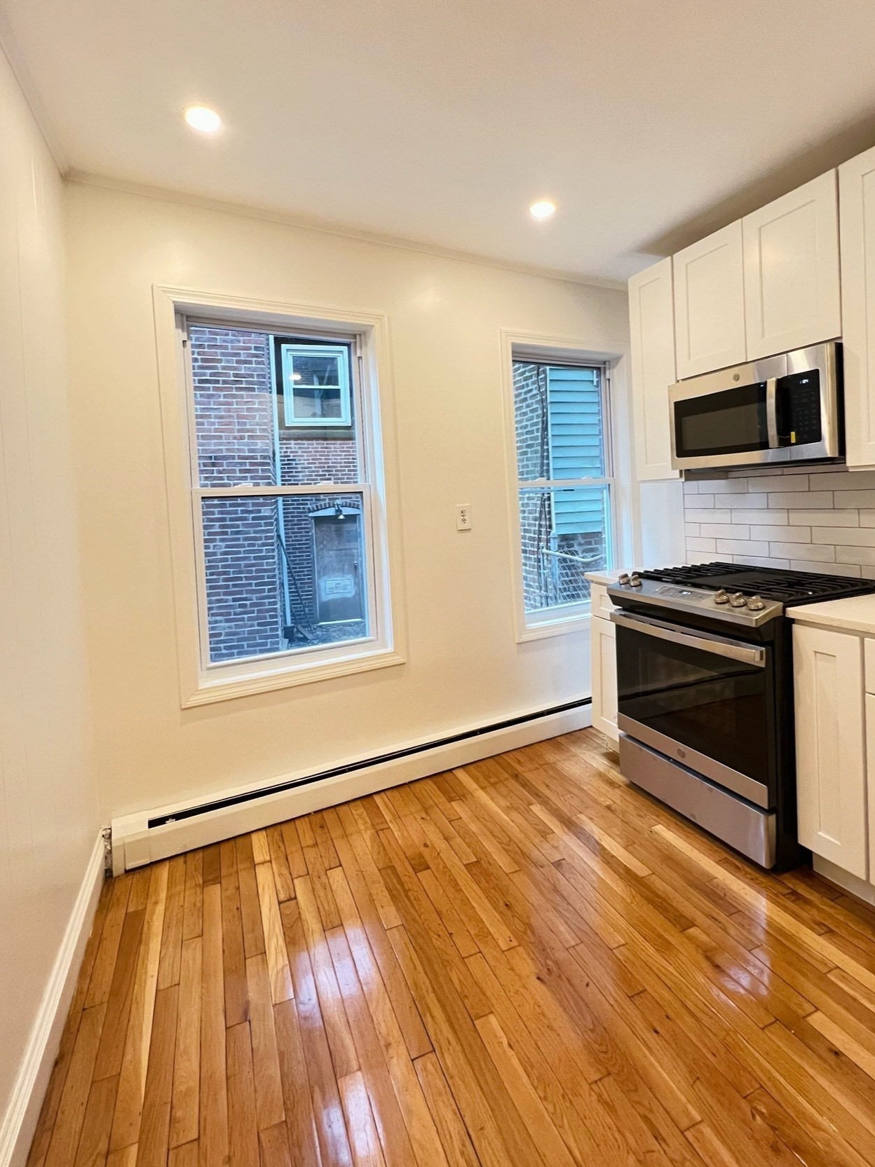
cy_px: 511
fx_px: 539
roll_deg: +1.1
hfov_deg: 78.0
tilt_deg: -1.2
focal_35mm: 16
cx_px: 459
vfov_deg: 94.0
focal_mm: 1.57
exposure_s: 1/60
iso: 400
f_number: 1.8
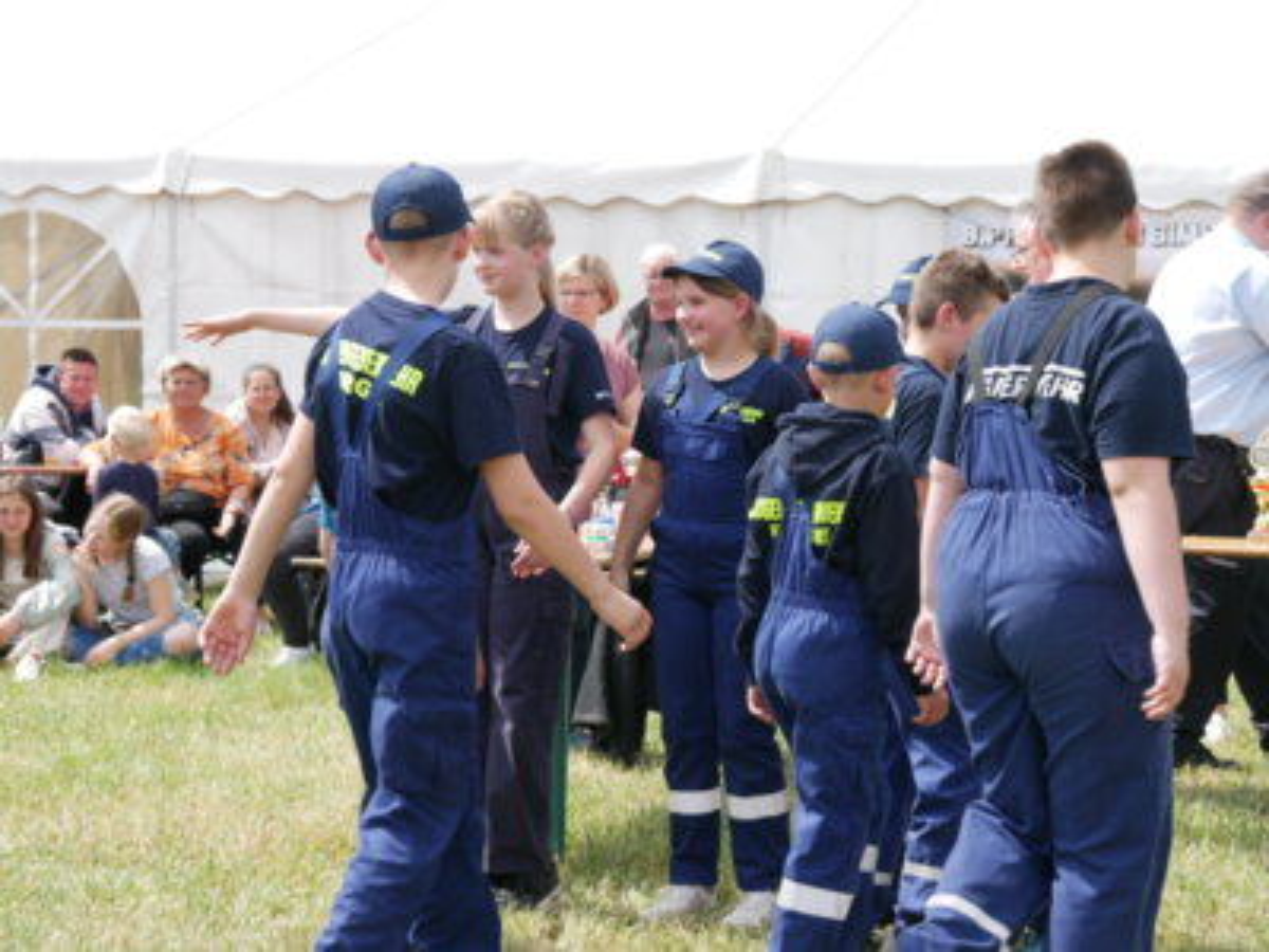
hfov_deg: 23.3
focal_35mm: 84
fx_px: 3079
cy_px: 476
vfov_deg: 17.6
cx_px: 634
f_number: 7.1
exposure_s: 1/250
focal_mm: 42
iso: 200
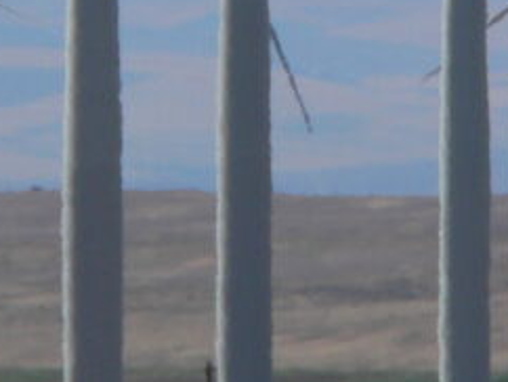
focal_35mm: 1825
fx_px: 26809
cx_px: 506
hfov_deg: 1.1
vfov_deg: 0.8
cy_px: 73
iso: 80
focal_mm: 72
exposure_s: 1/800
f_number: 5.6
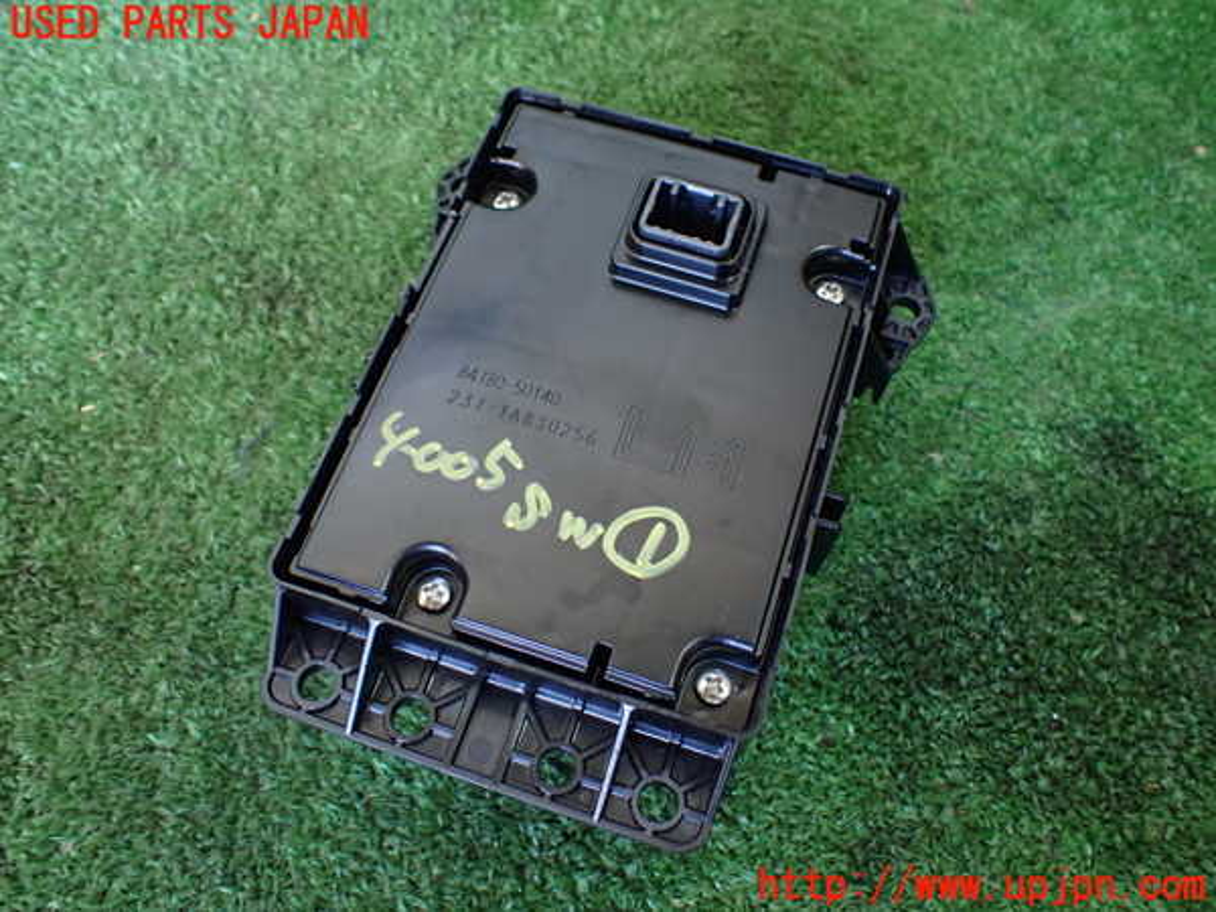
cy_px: 456
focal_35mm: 30
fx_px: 1054
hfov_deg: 60.0
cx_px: 608
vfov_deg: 46.8
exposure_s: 1/100
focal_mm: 5.4
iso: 800
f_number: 2.3
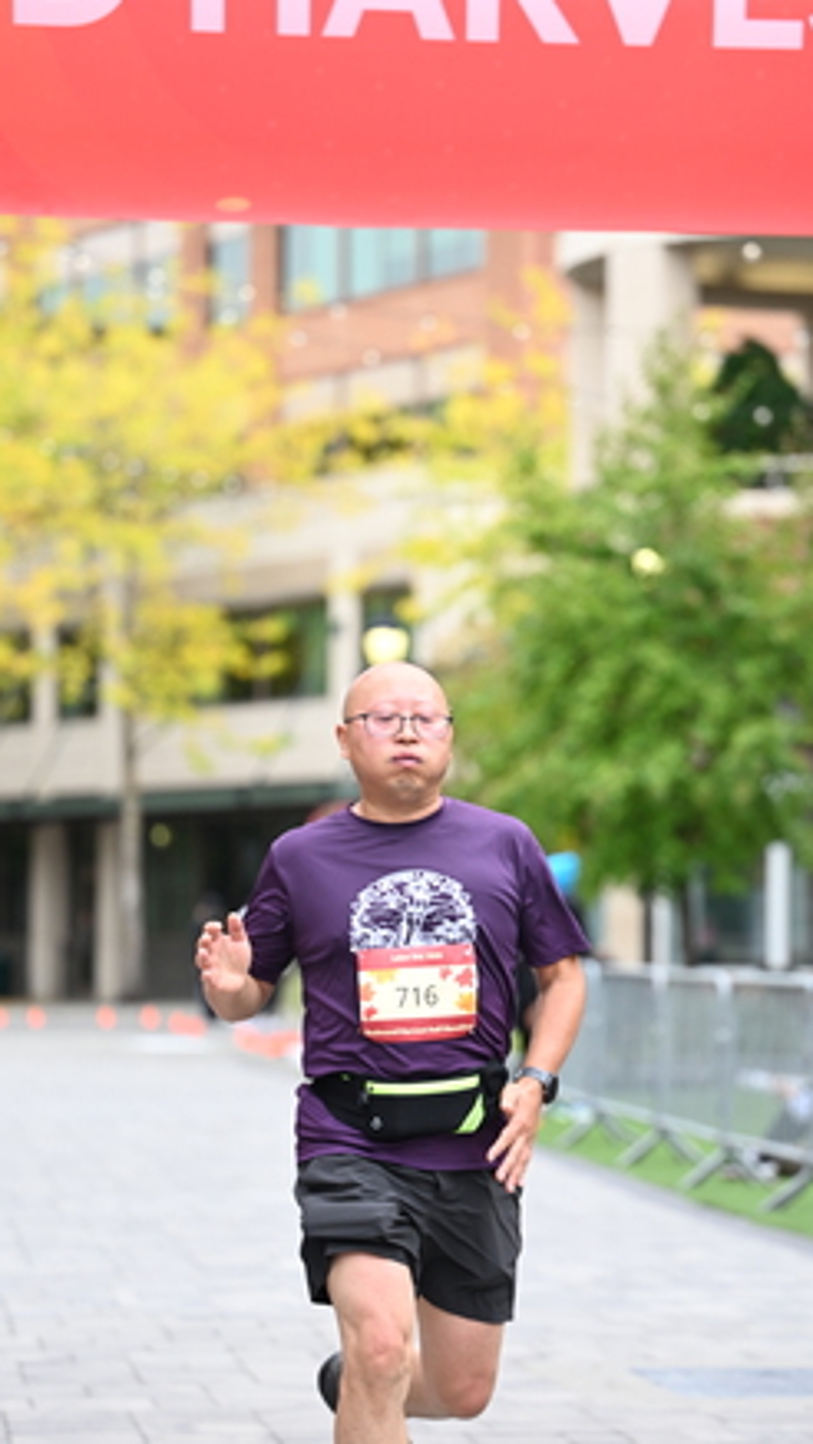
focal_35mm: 132
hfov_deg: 9.2
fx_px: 5056
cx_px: 504
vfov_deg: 16.3
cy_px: 783
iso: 640
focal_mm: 100
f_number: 2.8
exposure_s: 1/1600
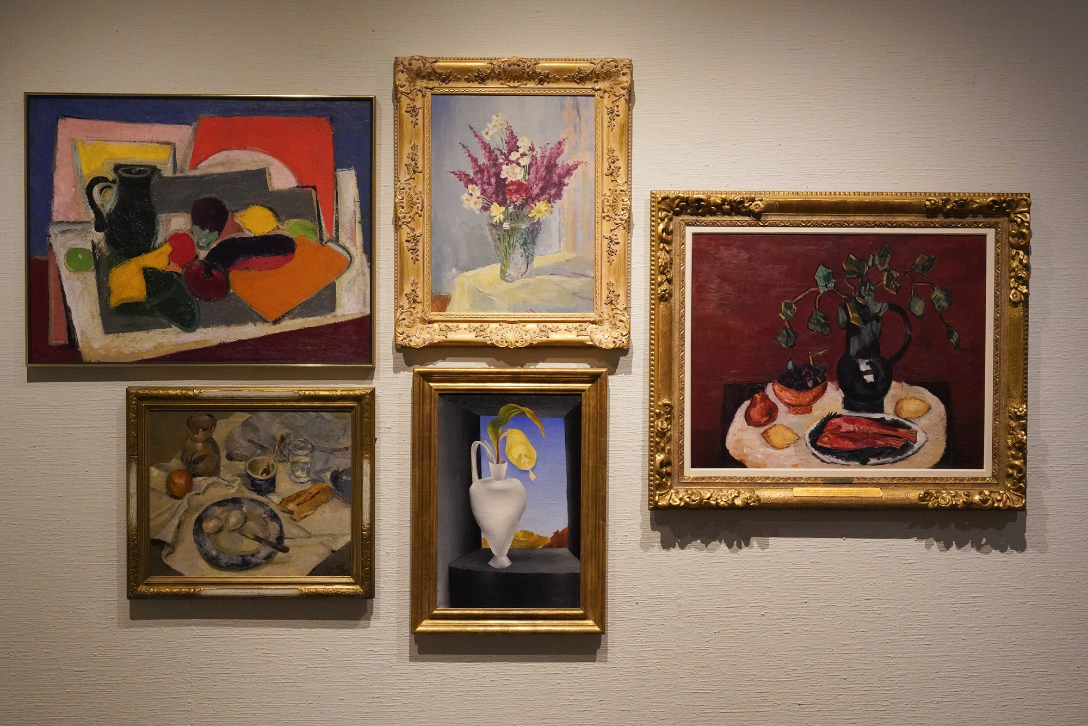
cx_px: 544
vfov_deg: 34.2
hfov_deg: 49.5
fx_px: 1179
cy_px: 363
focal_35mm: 39
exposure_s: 1/100
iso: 6400
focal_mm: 39
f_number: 10
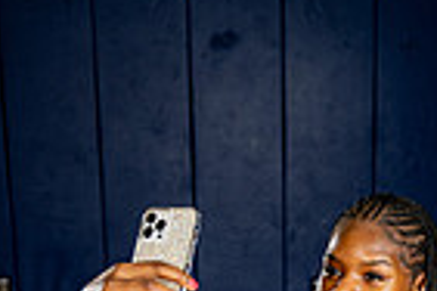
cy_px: 675
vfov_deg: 10.0
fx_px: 1469
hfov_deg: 16.9
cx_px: 316
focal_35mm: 121
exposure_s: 1/250
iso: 160
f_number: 4
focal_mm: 38
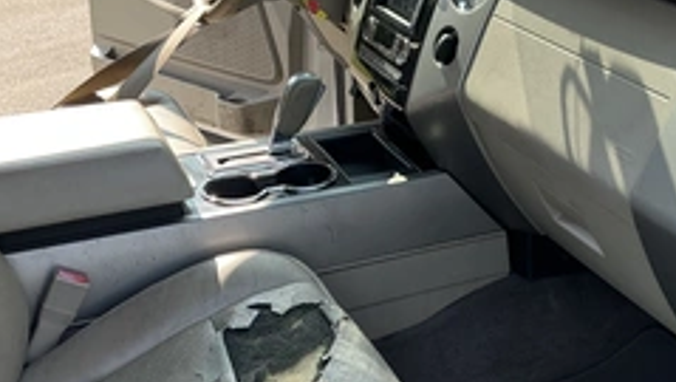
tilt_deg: -28.7
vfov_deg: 23.5
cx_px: 396
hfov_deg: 40.4
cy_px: 255
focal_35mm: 51
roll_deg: +3.3
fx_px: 915
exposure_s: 1/234
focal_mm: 3
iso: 20
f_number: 1.8
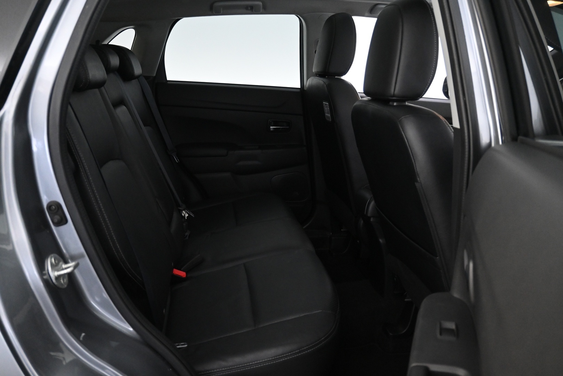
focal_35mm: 30
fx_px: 469
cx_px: 282
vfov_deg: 43.6
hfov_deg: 61.9
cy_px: 188
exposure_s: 1/30
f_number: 3.8
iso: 2500
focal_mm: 20
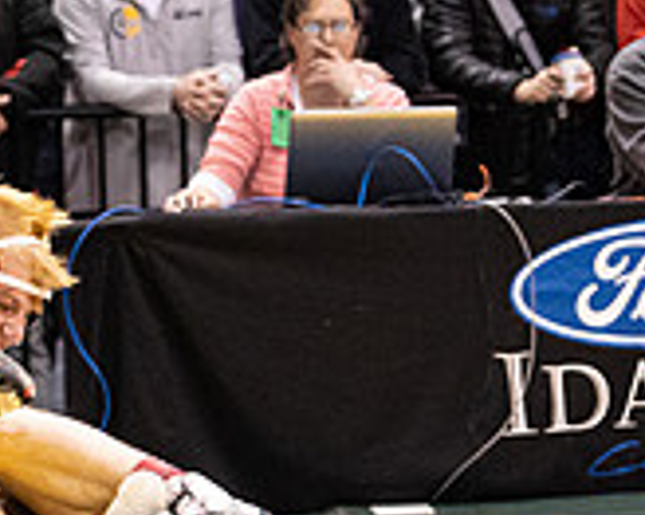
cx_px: 24
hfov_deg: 6.0
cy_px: 320
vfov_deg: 4.8
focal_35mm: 323
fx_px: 6162
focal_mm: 97
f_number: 4
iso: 10000
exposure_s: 1/500
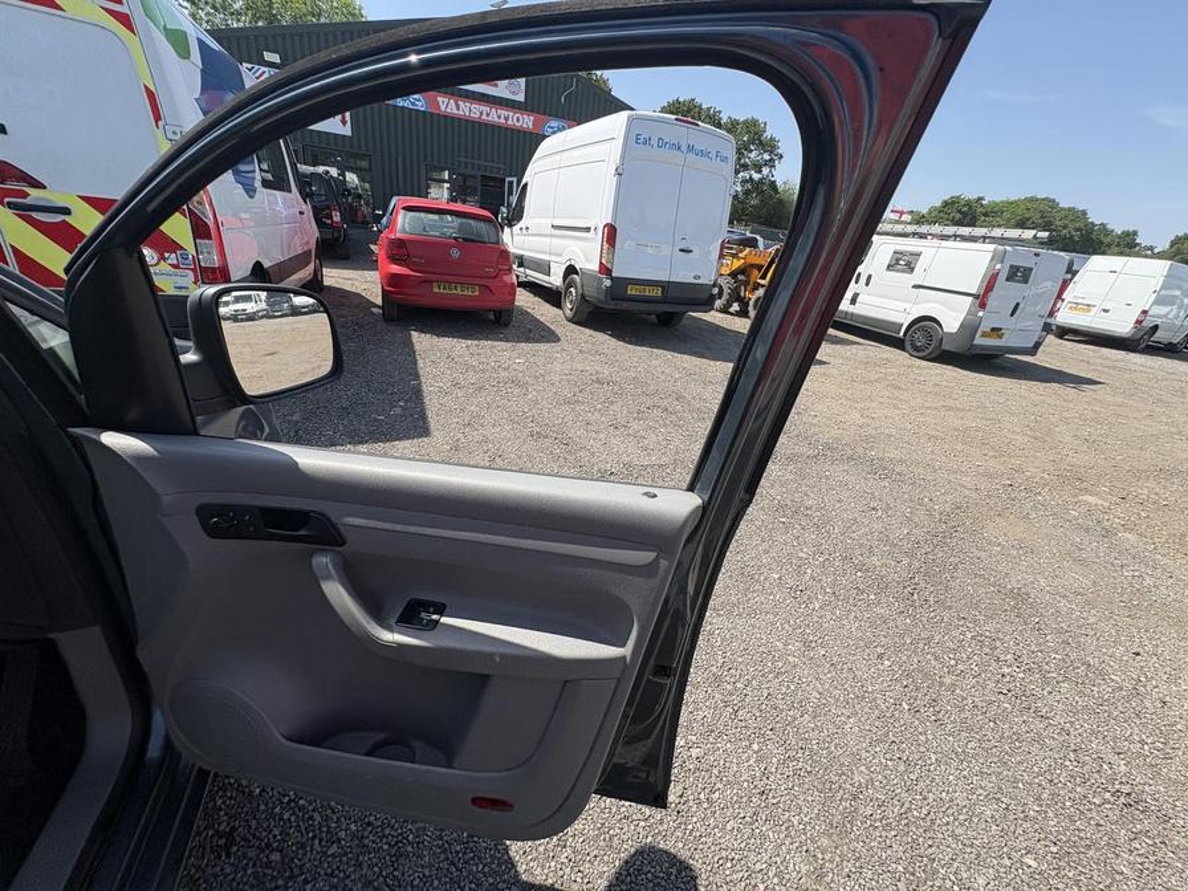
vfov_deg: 85.7
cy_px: 446
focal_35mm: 14
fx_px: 480
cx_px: 594
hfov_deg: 102.1
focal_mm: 2.22
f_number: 2.2
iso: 40
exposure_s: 1/956
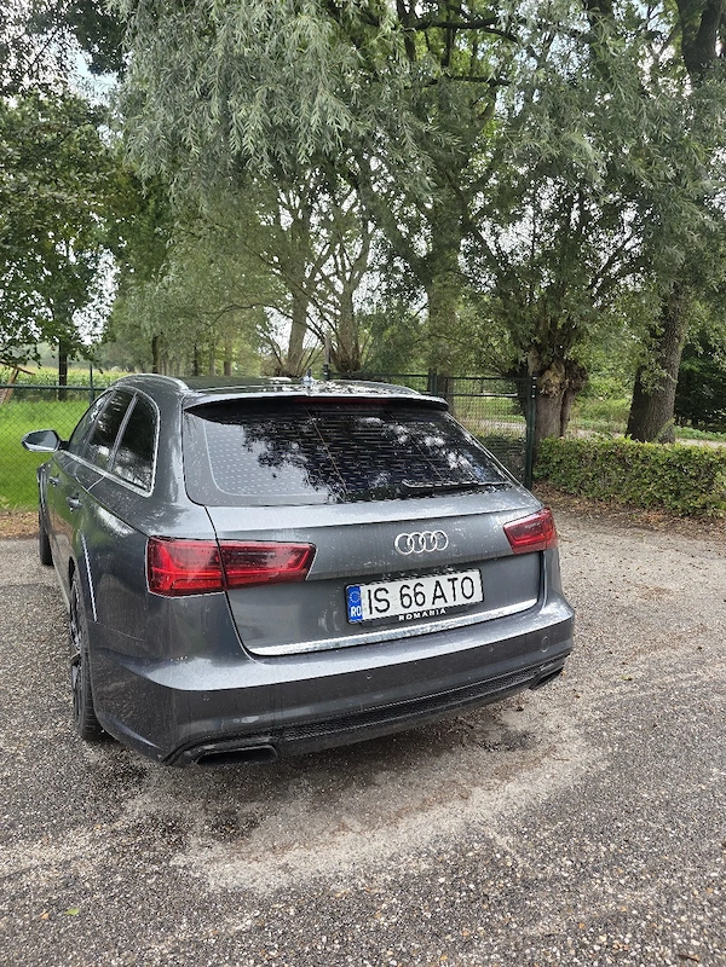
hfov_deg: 58.9
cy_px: 484
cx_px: 363
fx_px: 643
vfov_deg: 73.9
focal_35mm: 23
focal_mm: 6.3
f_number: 1.7
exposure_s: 1/182
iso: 80
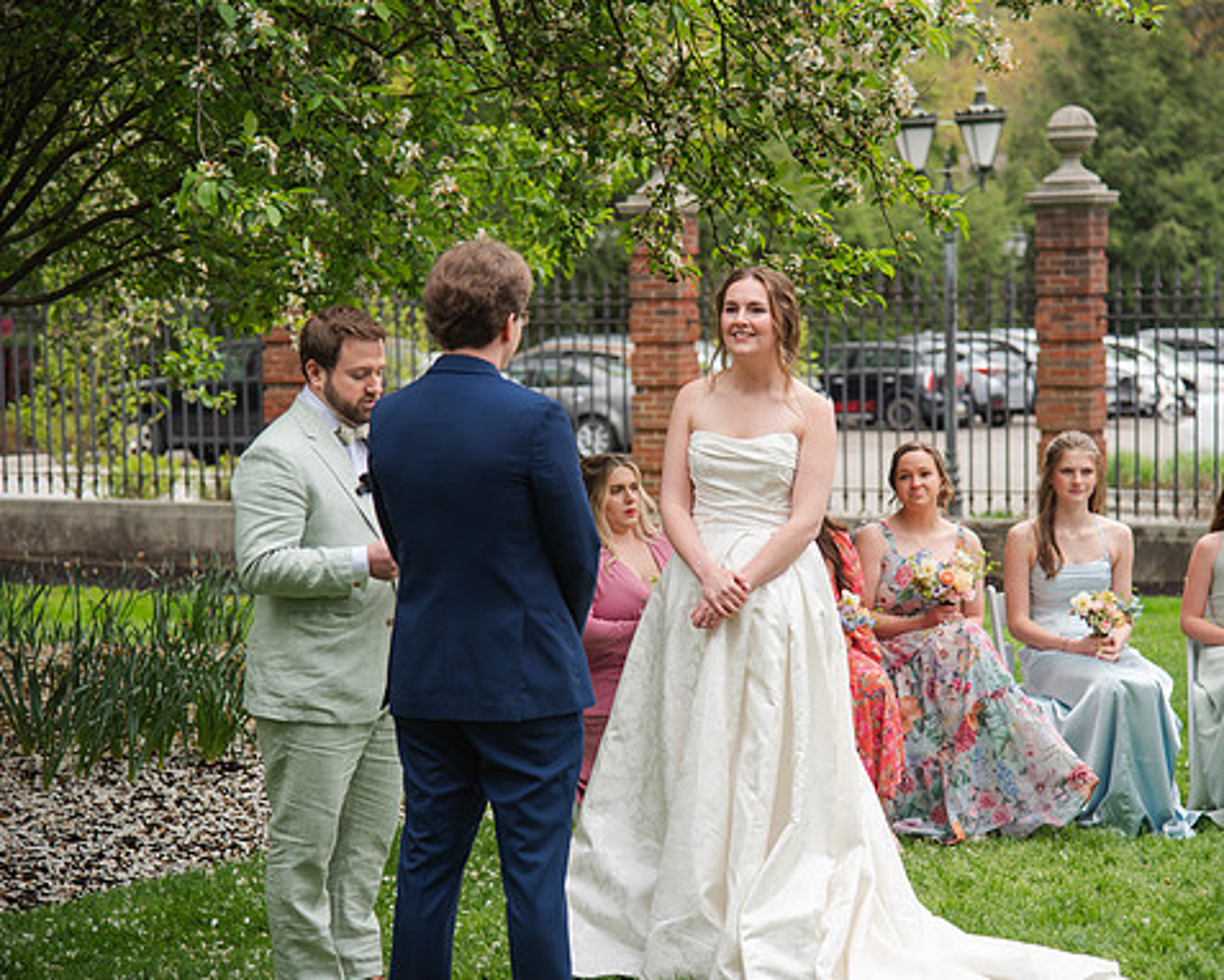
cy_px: 486
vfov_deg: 15.9
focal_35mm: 97
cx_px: 675
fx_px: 3515
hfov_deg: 19.7
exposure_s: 1/400
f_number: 4
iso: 100
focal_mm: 85
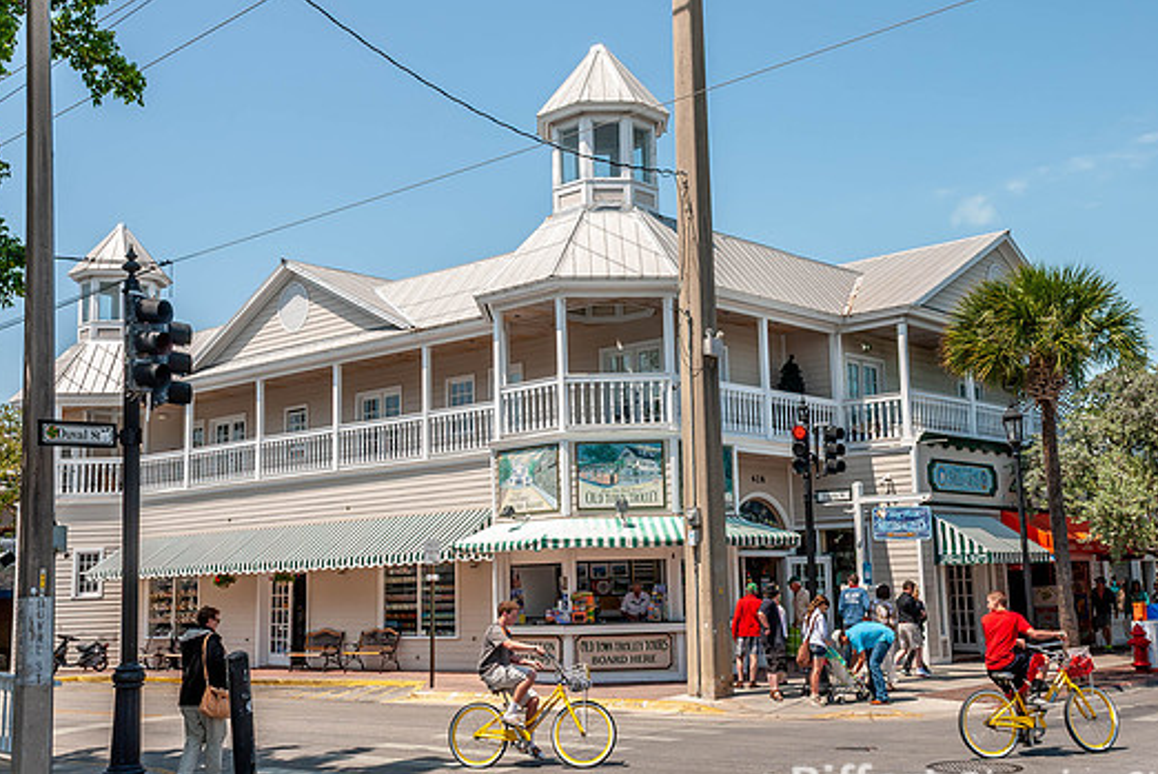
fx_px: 1288
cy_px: 393
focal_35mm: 40
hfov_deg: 48.4
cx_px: 610
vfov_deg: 33.5
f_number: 8
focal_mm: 24
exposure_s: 1/250
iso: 100
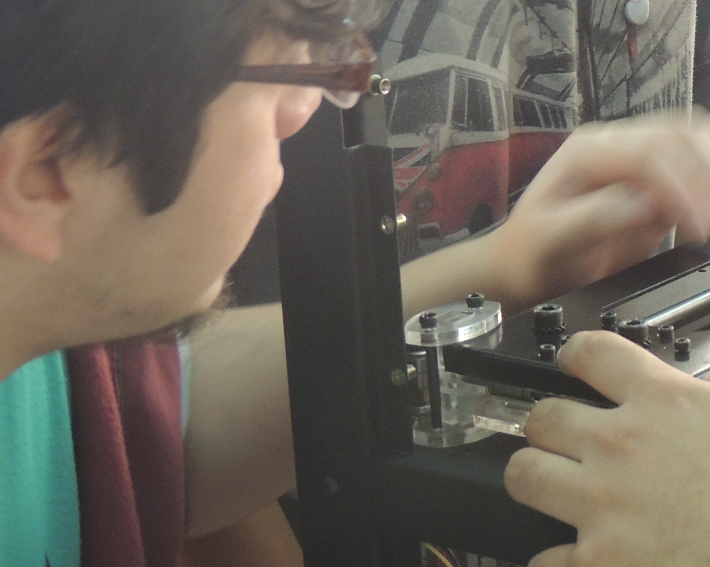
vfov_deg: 12.6
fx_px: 2563
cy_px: 79
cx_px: 892
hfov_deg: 15.1
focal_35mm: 122
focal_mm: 8.3
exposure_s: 1/15
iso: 400
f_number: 3.5
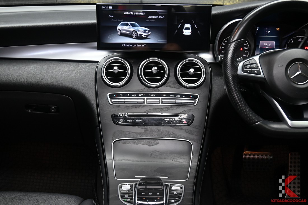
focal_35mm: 45
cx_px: 154
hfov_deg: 43.6
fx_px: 385
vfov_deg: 29.9
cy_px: 102
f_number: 5.6
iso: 560
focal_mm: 30
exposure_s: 1/90
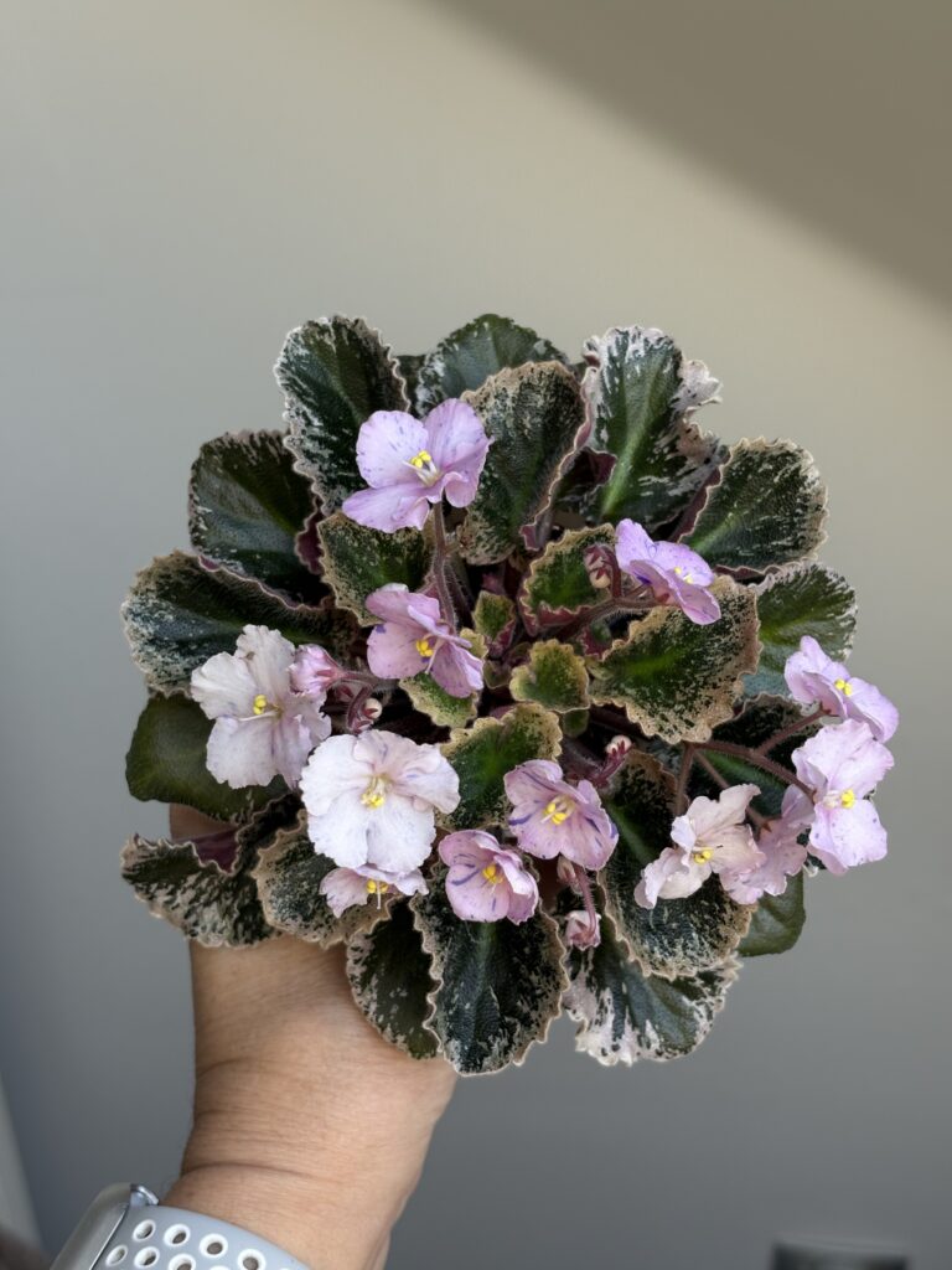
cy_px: 635
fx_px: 1907
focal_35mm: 52
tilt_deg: -34.8
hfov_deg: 28.0
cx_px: 476
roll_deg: +2.4
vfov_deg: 36.8
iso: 32
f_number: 1.6
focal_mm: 5.96
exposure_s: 1/148
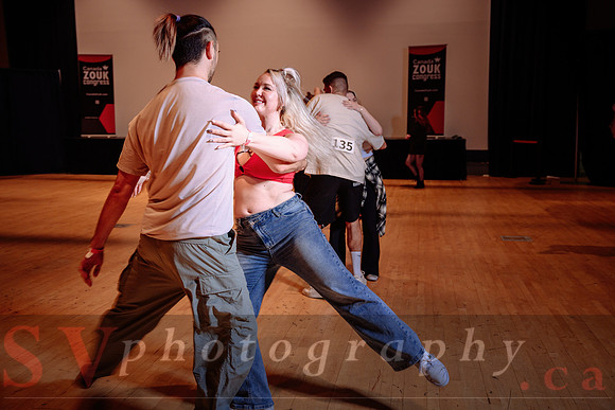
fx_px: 572
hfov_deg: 56.5
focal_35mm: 34
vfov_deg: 39.4
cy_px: 205
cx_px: 308
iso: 500
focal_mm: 33.5
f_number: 3.5
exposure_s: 1/60
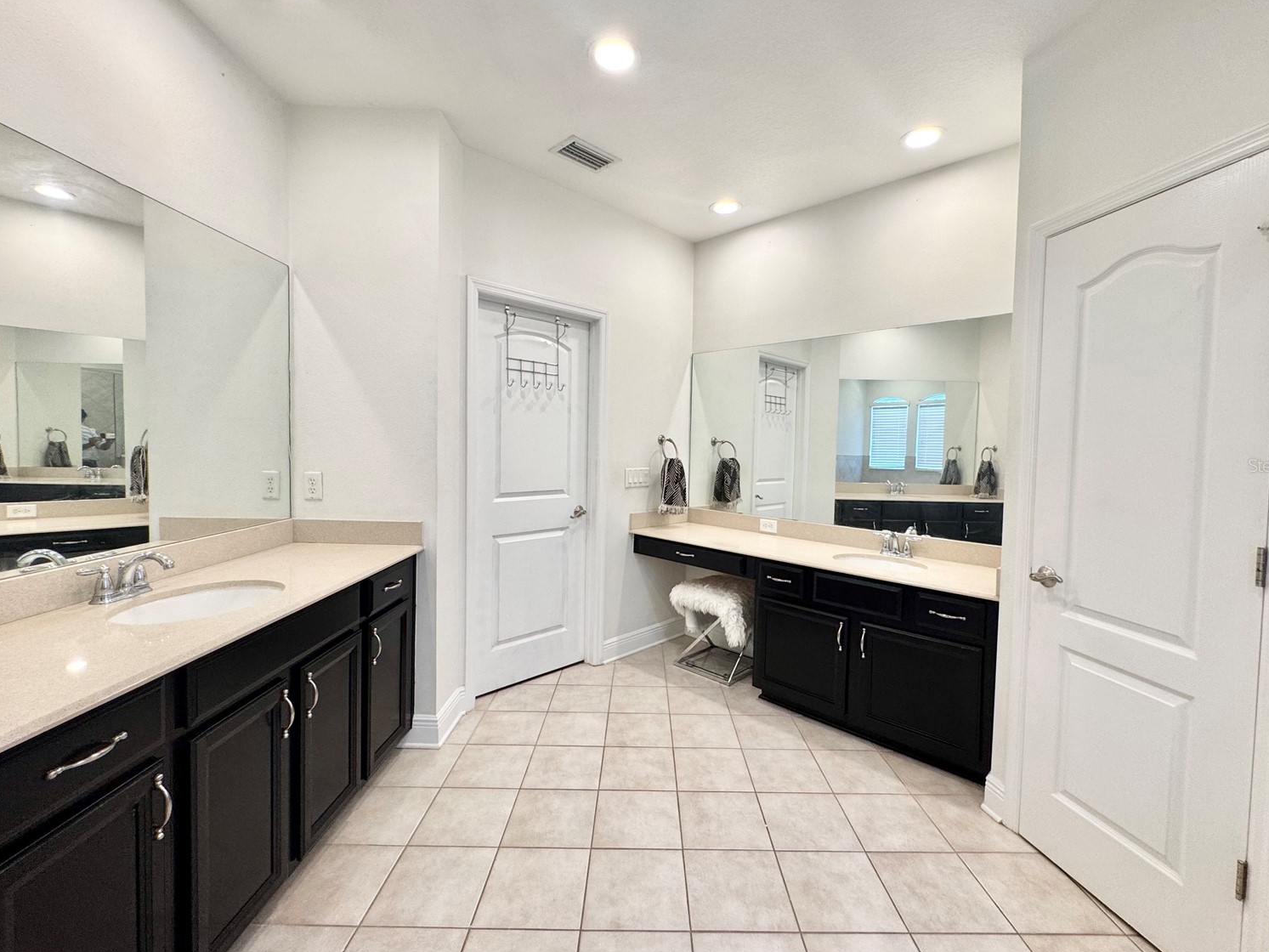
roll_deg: -0.8
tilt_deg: -2.6
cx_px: 649
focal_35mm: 15
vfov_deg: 81.7
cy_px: 465
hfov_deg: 98.2
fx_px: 550
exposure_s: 1/120
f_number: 2.2
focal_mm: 2.22
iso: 125
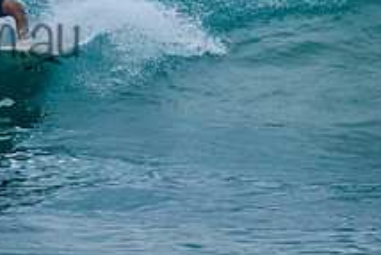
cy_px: 12
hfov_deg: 1.4
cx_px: -2
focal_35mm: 1494
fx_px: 15822
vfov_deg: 0.9
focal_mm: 400
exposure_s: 1/2000
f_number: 8
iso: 500
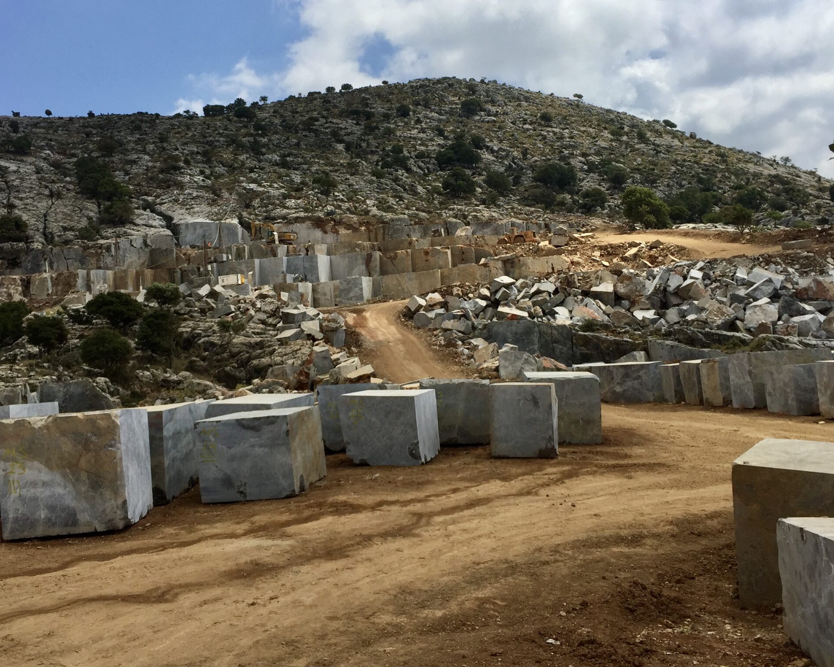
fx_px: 938
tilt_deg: +6.8
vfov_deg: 39.0
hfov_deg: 47.9
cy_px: 278
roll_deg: +2.6
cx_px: 383
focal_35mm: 38
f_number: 2.2
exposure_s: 1/3968
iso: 32
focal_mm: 4.15
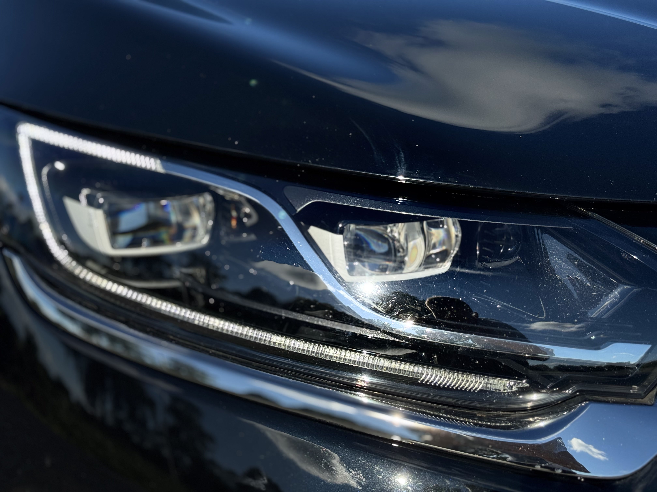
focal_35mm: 48
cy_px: 246
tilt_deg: -12.2
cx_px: 328
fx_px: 911
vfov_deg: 30.3
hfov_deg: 39.7
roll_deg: -0.7
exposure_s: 1/9009
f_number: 1.78
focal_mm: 6.76
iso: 80
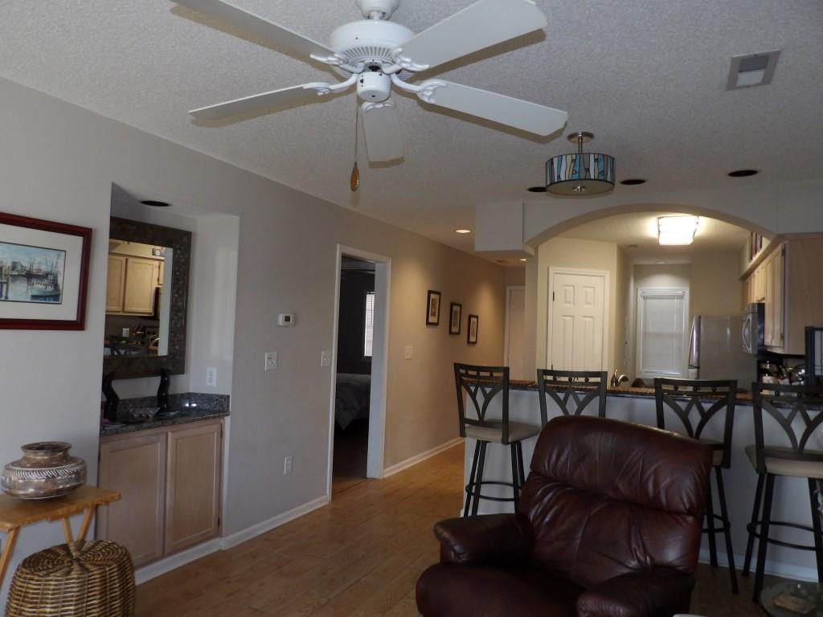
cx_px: 412
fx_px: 571
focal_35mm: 24
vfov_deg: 56.8
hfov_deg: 71.6
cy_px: 308
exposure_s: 1/33
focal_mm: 4.3
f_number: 3.2
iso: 200
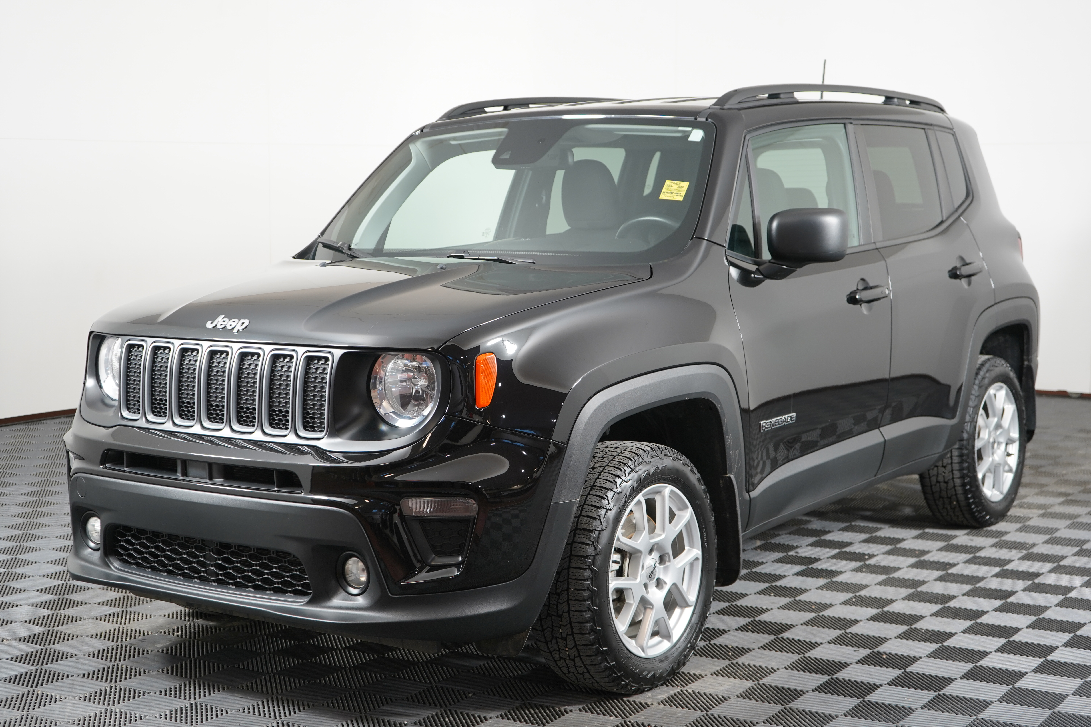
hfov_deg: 38.2
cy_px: 364
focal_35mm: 52
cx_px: 546
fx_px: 1576
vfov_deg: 26.0
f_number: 5
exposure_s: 1/60
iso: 500
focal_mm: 52
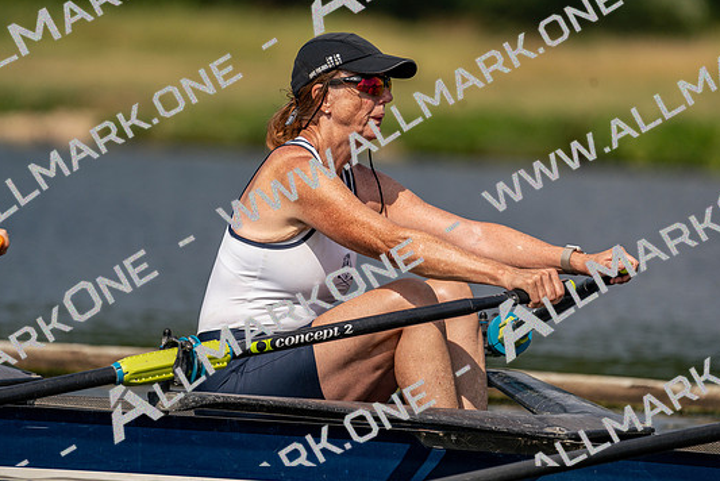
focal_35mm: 511
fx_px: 10225
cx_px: 384
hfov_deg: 4.0
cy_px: 234
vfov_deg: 2.7
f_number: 6.3
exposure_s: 1/1600
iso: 160
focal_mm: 470
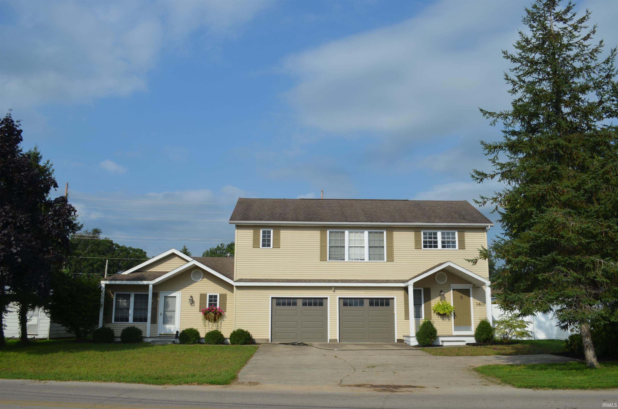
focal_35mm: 30
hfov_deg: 62.0
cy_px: 204
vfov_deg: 43.4
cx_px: 309
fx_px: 514
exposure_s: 1/500
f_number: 8
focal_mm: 20
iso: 110
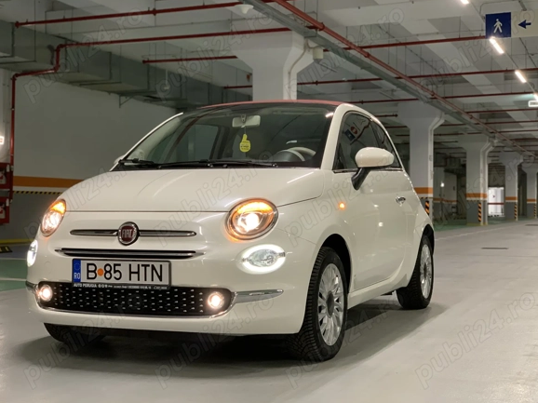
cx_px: 278
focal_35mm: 54
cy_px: 205
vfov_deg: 27.0
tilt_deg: +0.0
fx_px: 839
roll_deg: -0.5
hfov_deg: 35.6
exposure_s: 1/50
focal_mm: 6
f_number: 2.4
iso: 125
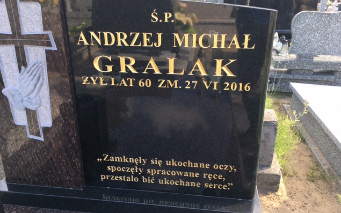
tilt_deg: -19.9
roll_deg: -0.7
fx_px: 288
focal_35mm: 31
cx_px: 170
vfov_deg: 40.5
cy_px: 87
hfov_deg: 61.2
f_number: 2.2
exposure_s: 1/100
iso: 25
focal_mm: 4.15
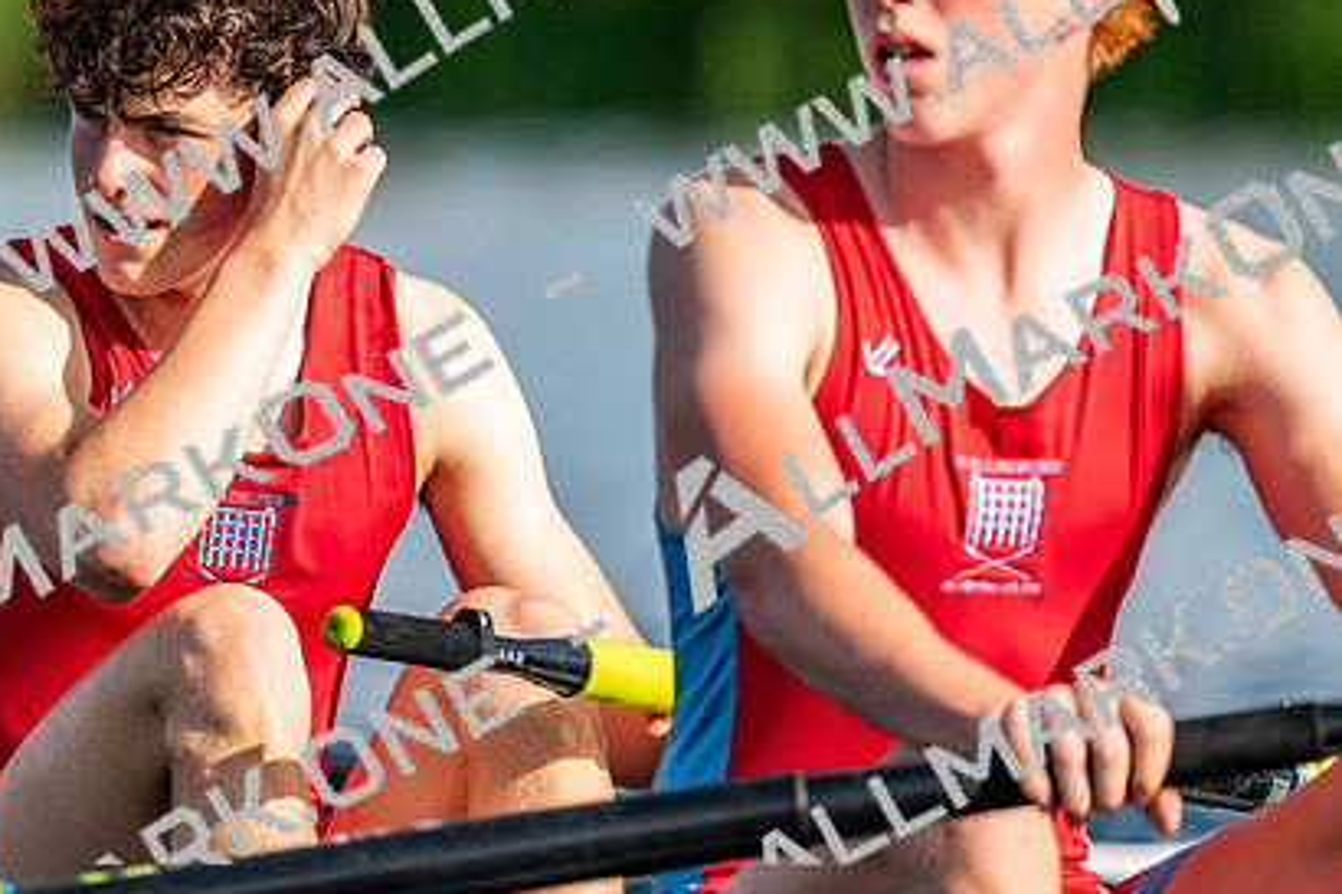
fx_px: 21090
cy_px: 303
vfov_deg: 2.4
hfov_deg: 3.6
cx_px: 396
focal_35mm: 566
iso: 280
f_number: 4.5
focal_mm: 400
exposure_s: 1/2500
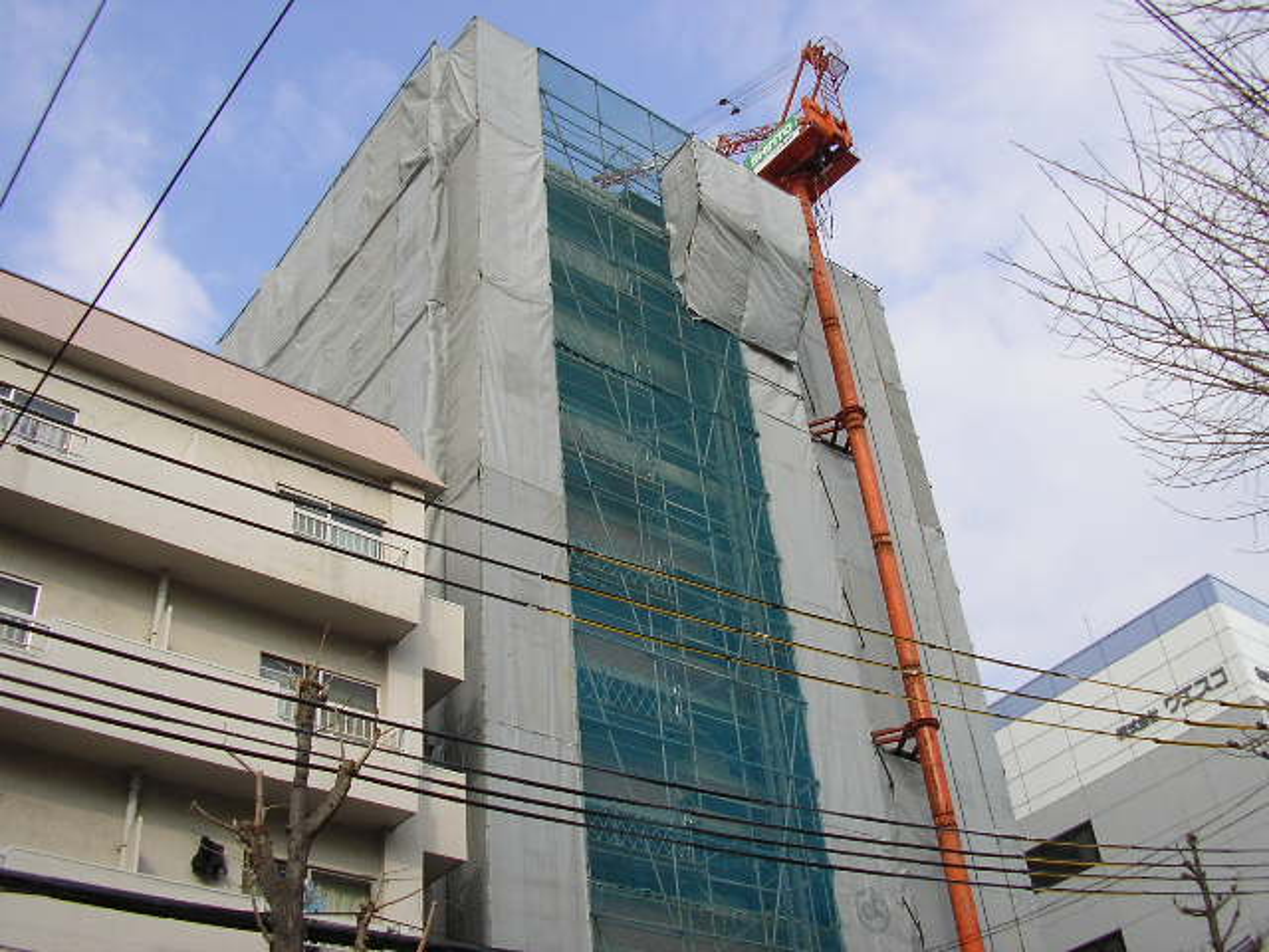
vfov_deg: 37.7
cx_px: 634
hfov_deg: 49.0
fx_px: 1393
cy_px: 476
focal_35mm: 38
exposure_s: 1/580
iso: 71
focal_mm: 5.8
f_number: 4.1
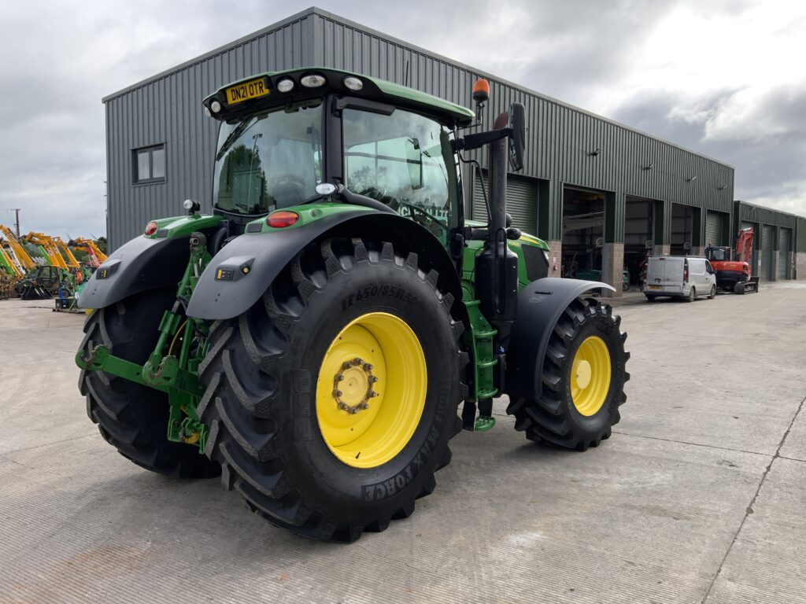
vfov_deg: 48.2
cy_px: 302
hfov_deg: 61.7
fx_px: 675
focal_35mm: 29
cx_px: 403
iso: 16
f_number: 1.8
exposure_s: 1/898
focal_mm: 3
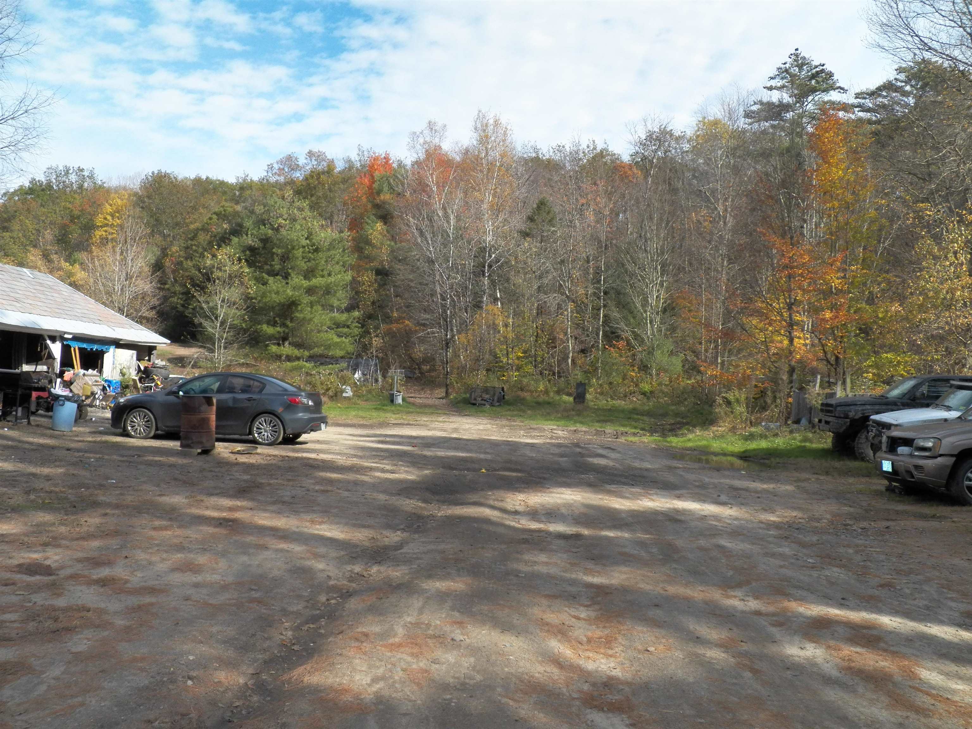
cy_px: 364
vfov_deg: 49.7
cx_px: 486
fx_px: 786
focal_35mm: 28
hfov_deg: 63.4
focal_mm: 4.9
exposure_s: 1/1000
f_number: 4
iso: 125
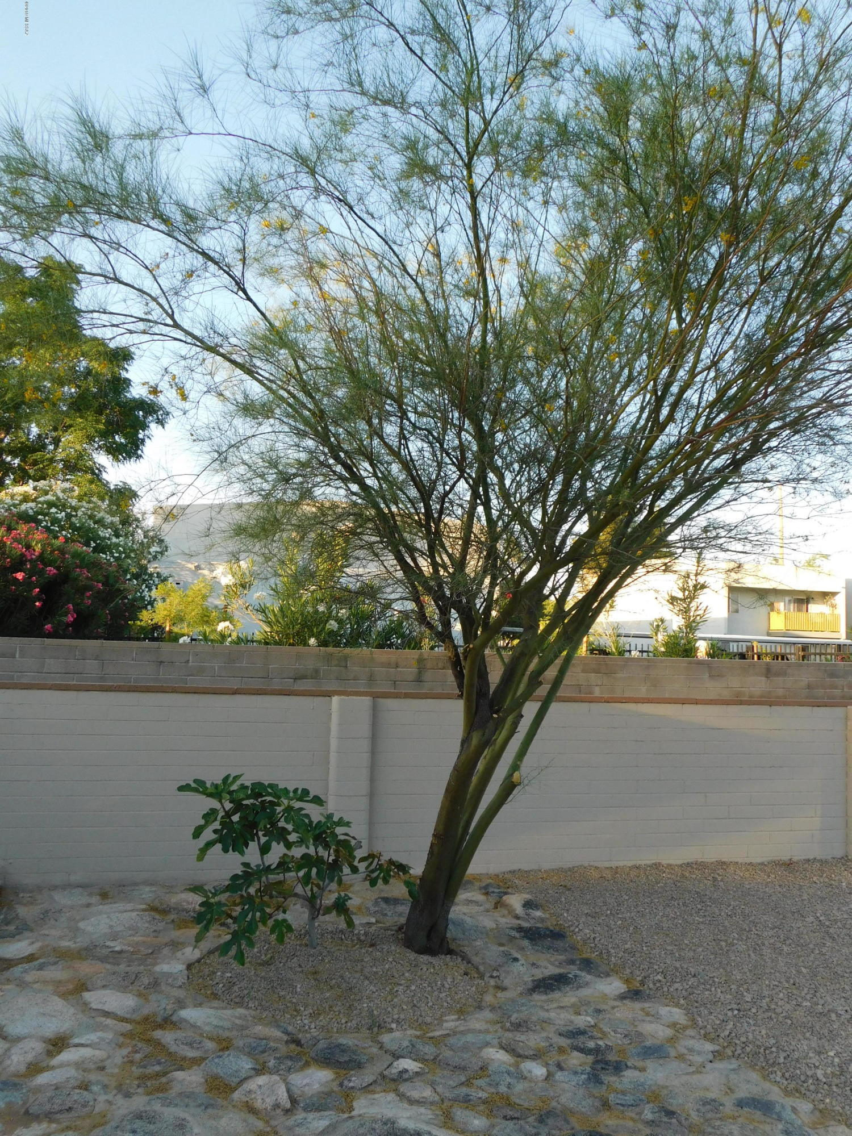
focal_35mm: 30
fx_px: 985
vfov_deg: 60.0
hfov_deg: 46.8
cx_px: 426
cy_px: 568
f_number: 3.2
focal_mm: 5.3
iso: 140
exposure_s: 1/250
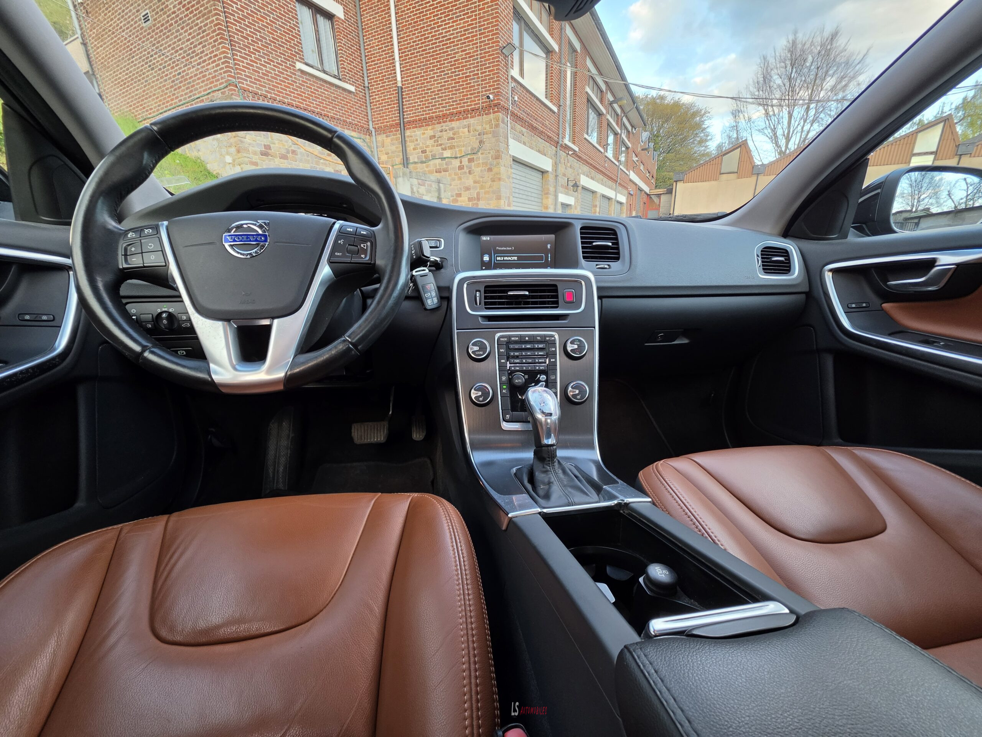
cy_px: 368
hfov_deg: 106.2
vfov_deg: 89.9
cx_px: 491
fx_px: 369
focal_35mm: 13
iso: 125
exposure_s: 1/100
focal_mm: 2.2
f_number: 1.9
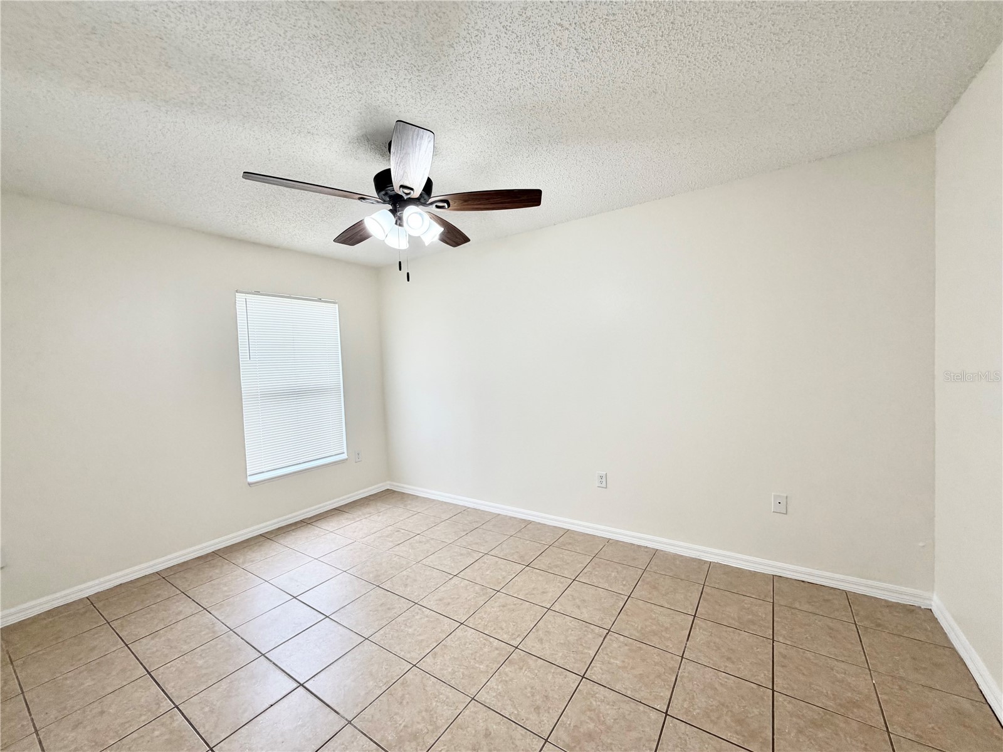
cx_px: 502
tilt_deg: -1.8
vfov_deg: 85.7
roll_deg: +2.4
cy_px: 376
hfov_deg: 102.1
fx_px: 406
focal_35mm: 14
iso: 125
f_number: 2.2
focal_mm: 2.22
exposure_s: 1/120
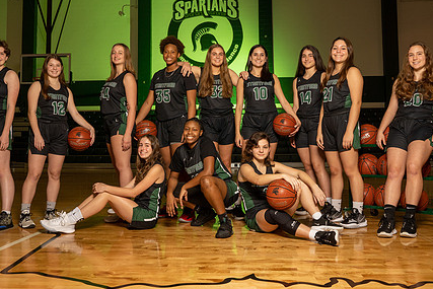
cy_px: 119
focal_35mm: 38
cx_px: 205
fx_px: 457
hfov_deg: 50.7
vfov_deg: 35.0
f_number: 8
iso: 800
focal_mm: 28
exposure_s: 1/250
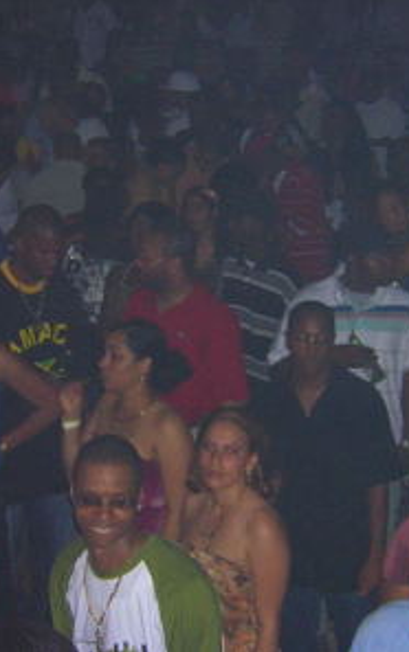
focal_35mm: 77
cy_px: 325
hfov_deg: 16.9
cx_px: 281
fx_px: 1371
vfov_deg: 26.8
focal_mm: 7.1
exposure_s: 1/60.1
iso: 400
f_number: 3.2
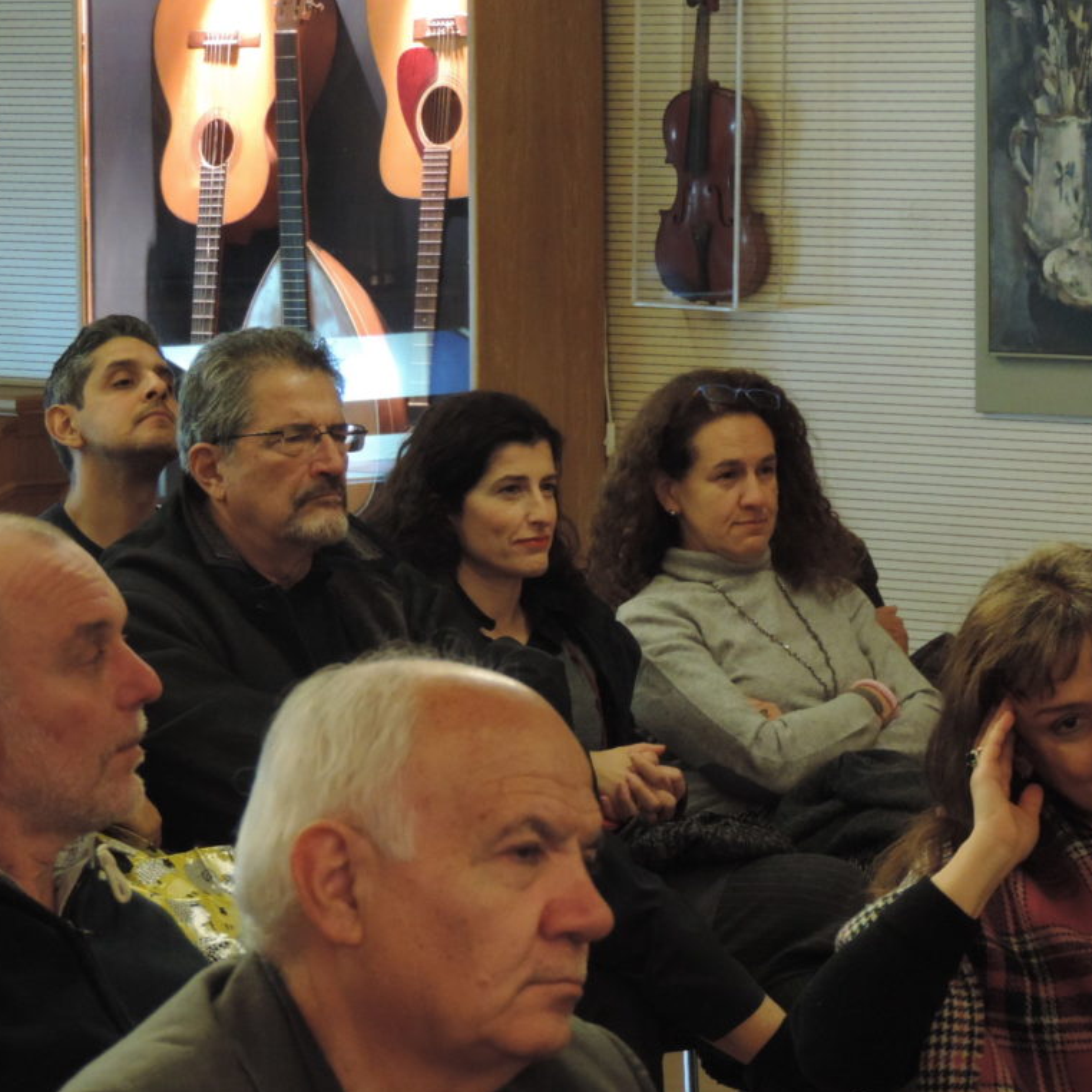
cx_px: 632
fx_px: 6567
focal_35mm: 184
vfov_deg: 9.5
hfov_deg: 9.5
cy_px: 549
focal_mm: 27.6
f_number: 4.4
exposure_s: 1/13
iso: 800
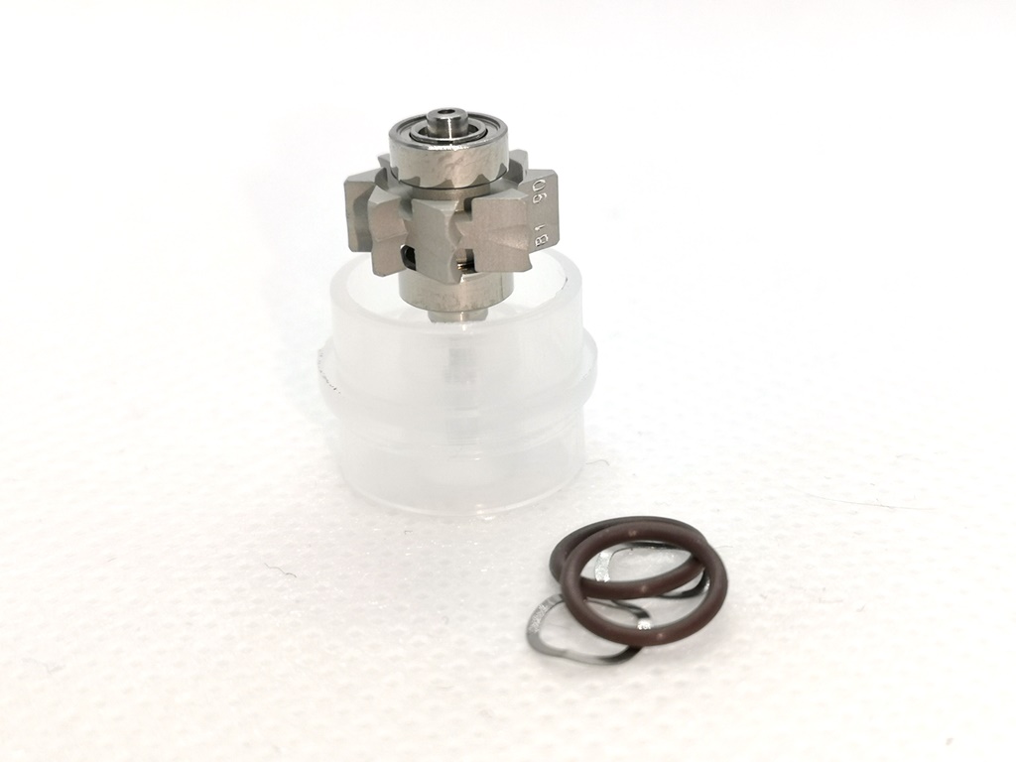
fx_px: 1438
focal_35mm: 49
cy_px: 381
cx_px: 508
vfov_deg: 29.7
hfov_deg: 38.9
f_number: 1.8
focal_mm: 3.95
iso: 50
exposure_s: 1/136
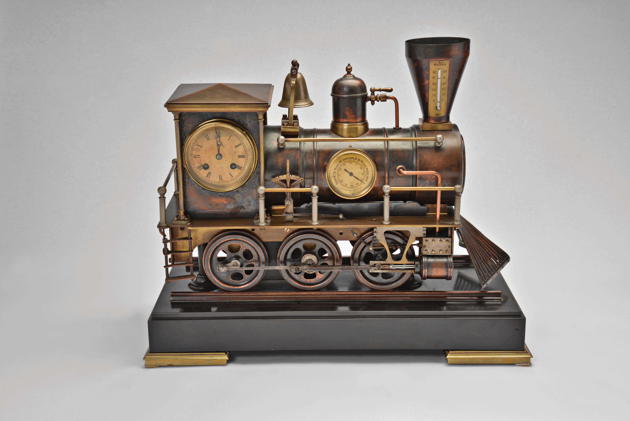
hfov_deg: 36.2
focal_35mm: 55
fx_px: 963
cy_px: 210
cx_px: 315
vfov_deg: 24.6
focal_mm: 55
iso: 200
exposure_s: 1/80
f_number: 18
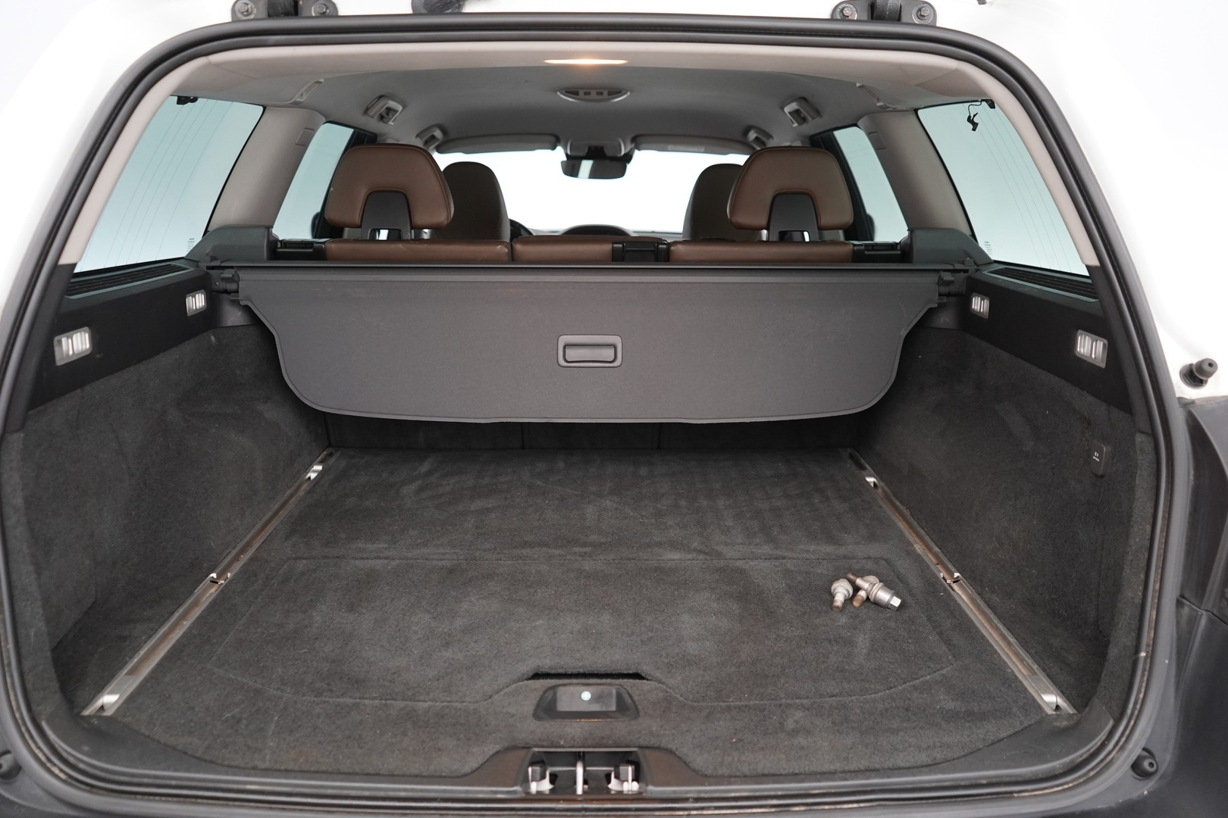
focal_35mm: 28
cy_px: 409
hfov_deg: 65.5
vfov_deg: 46.4
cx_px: 614
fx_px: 955
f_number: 3.5
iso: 2000
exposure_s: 1/40
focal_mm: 28
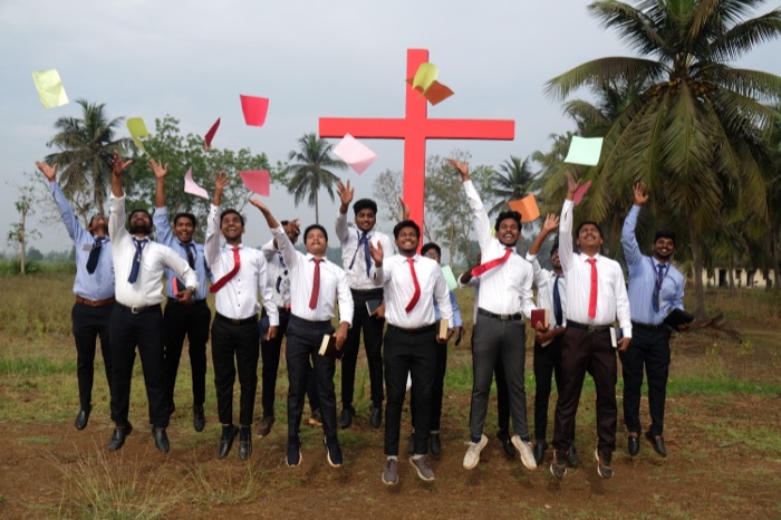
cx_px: 390
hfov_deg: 48.5
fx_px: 867
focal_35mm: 40
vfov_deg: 33.4
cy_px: 260
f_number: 4.5
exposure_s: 1/400
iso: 100
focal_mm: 26.5
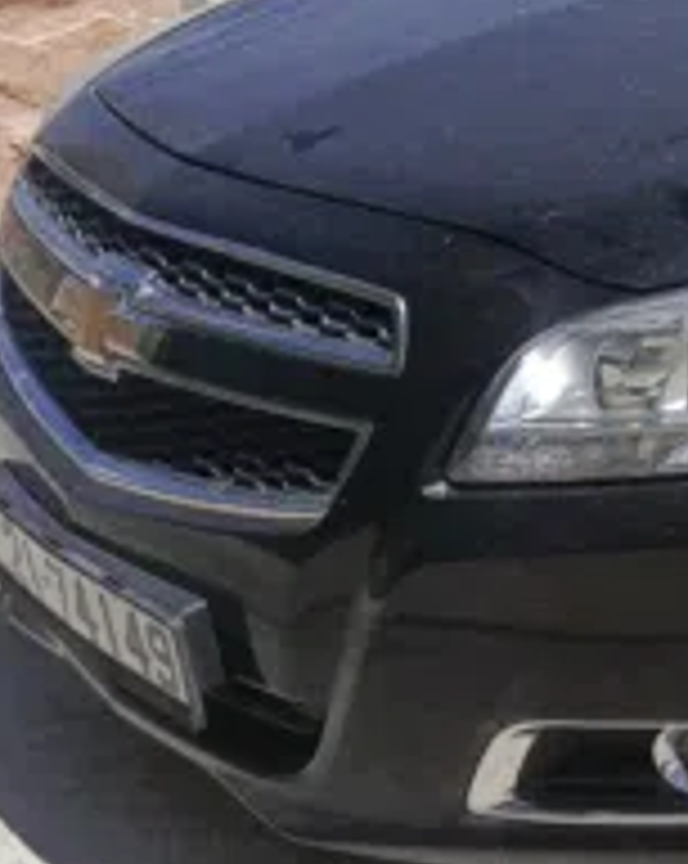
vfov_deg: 25.4
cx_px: 1106
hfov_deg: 17.7
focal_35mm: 75
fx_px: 1914
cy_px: 450
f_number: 1.75
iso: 50
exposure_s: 1/657
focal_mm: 5.25
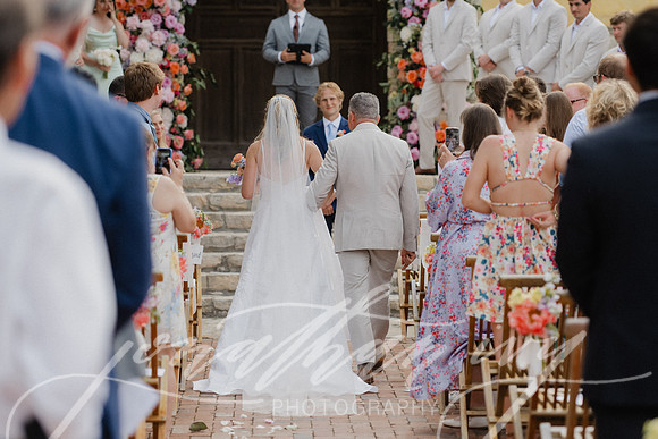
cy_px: 237
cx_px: 355
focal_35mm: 130
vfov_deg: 10.6
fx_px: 2369
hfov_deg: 15.8
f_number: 2.8
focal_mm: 120
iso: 450
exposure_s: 1/2000
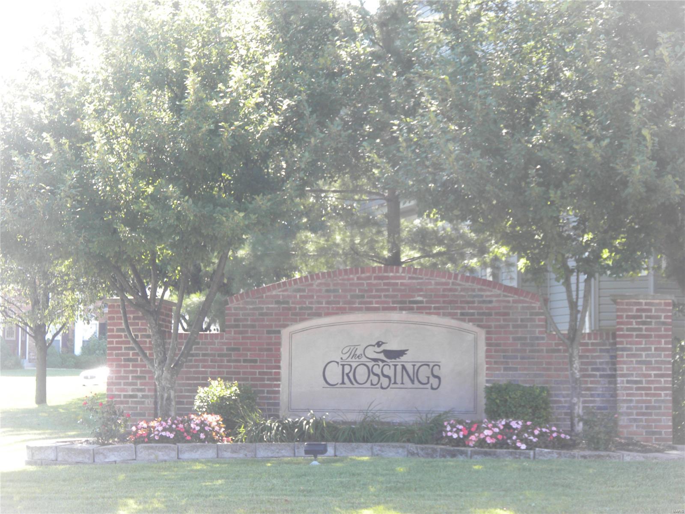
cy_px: 257
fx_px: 1682
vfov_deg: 17.4
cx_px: 342
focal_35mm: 85
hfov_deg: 23.0
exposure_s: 1/45.2
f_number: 5.1
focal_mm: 15
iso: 64
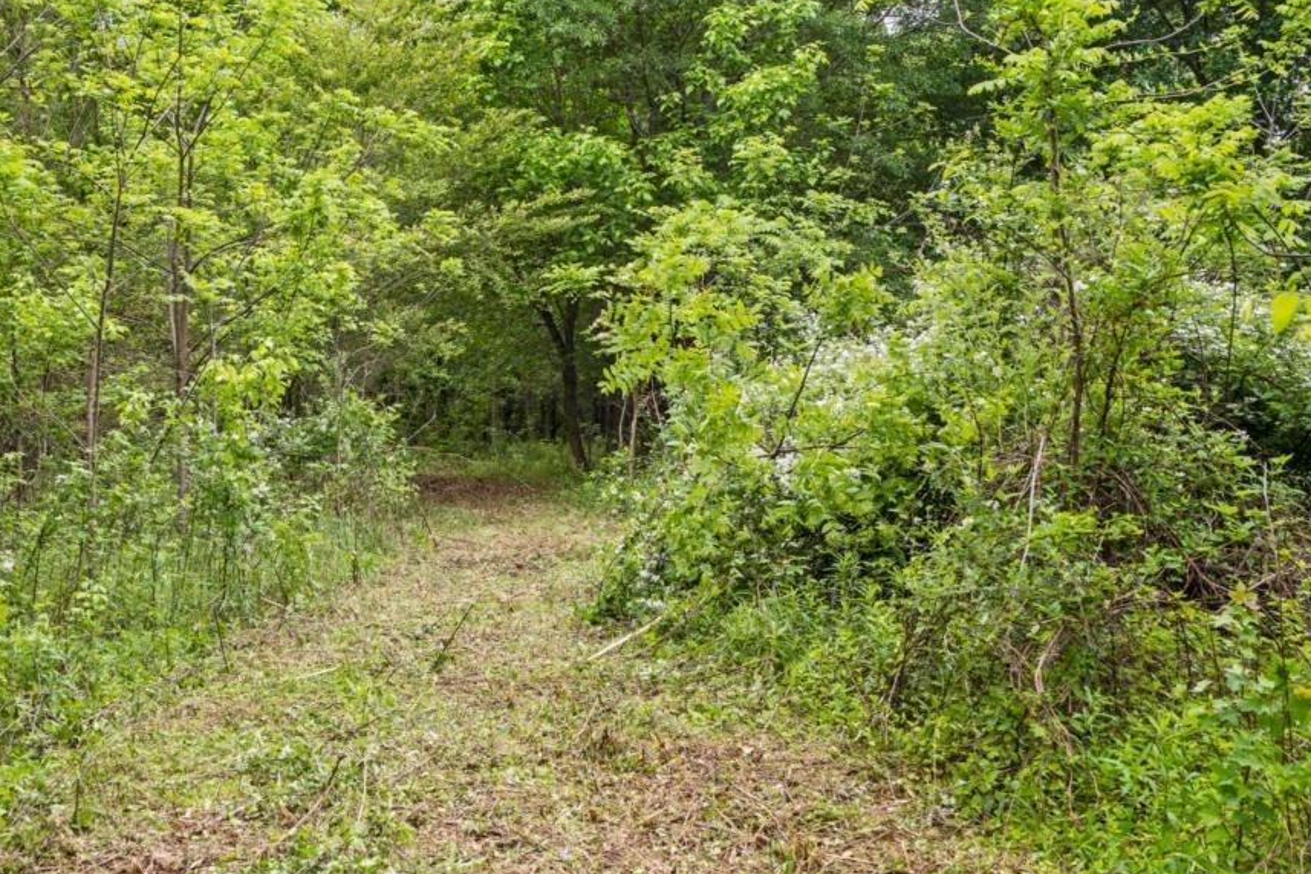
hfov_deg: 39.8
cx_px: 430
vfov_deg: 27.5
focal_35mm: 49
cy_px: 352
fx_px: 1784
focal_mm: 35
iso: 500
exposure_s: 1/100
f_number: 8
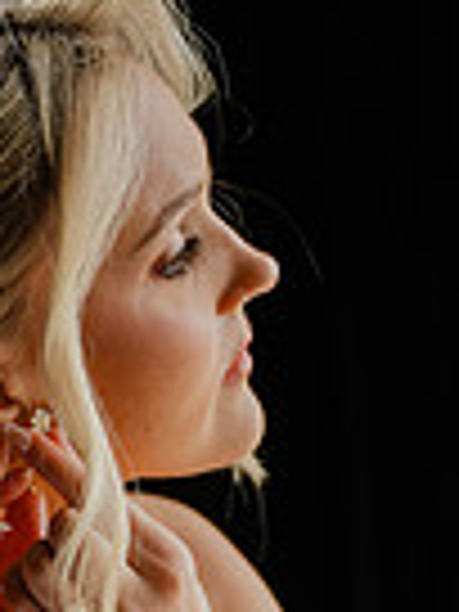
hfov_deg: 8.0
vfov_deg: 10.6
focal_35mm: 185
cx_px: 99
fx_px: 3271
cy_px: 580
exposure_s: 1/200
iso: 640
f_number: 2.8
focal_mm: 58
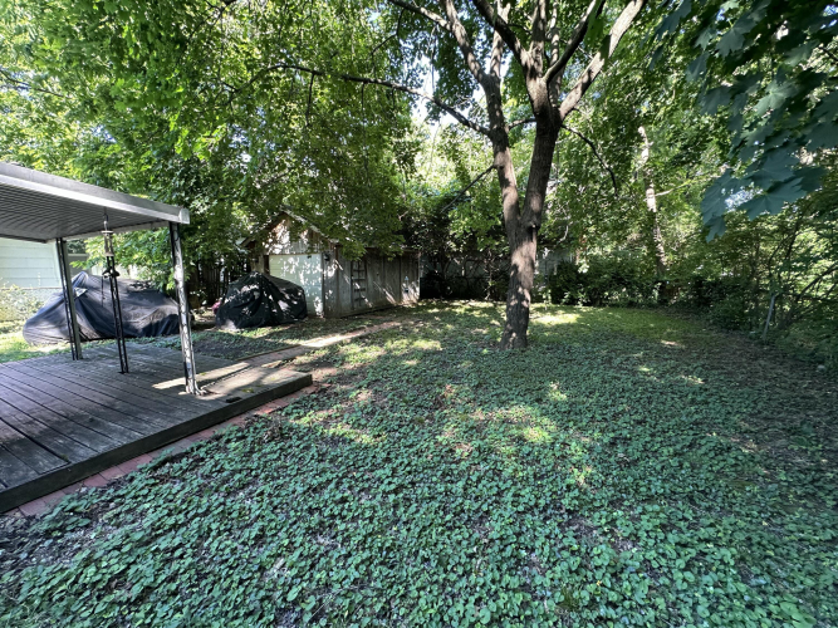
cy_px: 314
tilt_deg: -8.7
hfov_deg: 102.1
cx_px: 419
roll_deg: +0.5
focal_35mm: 14
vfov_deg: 85.7
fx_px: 339
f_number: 2.2
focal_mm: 2.22
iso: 160
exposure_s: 1/99
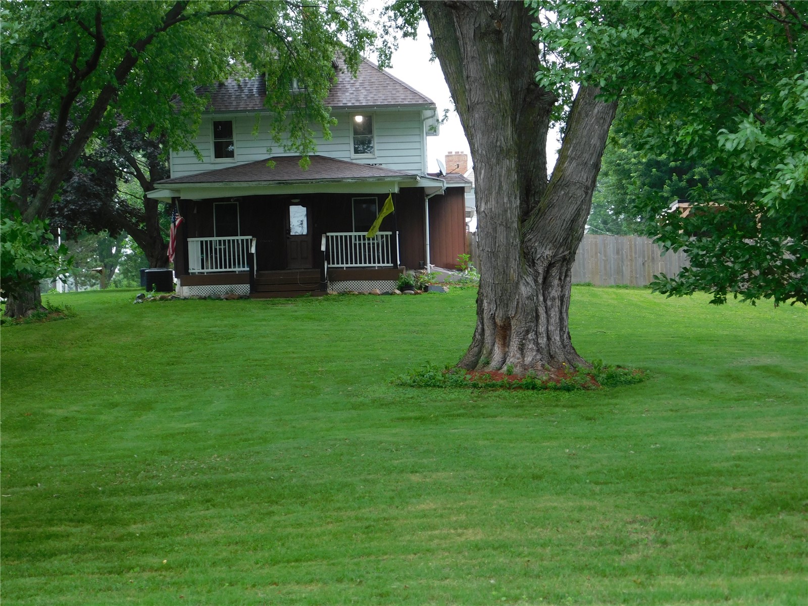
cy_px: 303
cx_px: 404
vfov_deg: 24.8
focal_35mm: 59
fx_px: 1377
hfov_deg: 32.7
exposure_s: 1/50
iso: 125
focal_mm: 10.4
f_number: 4
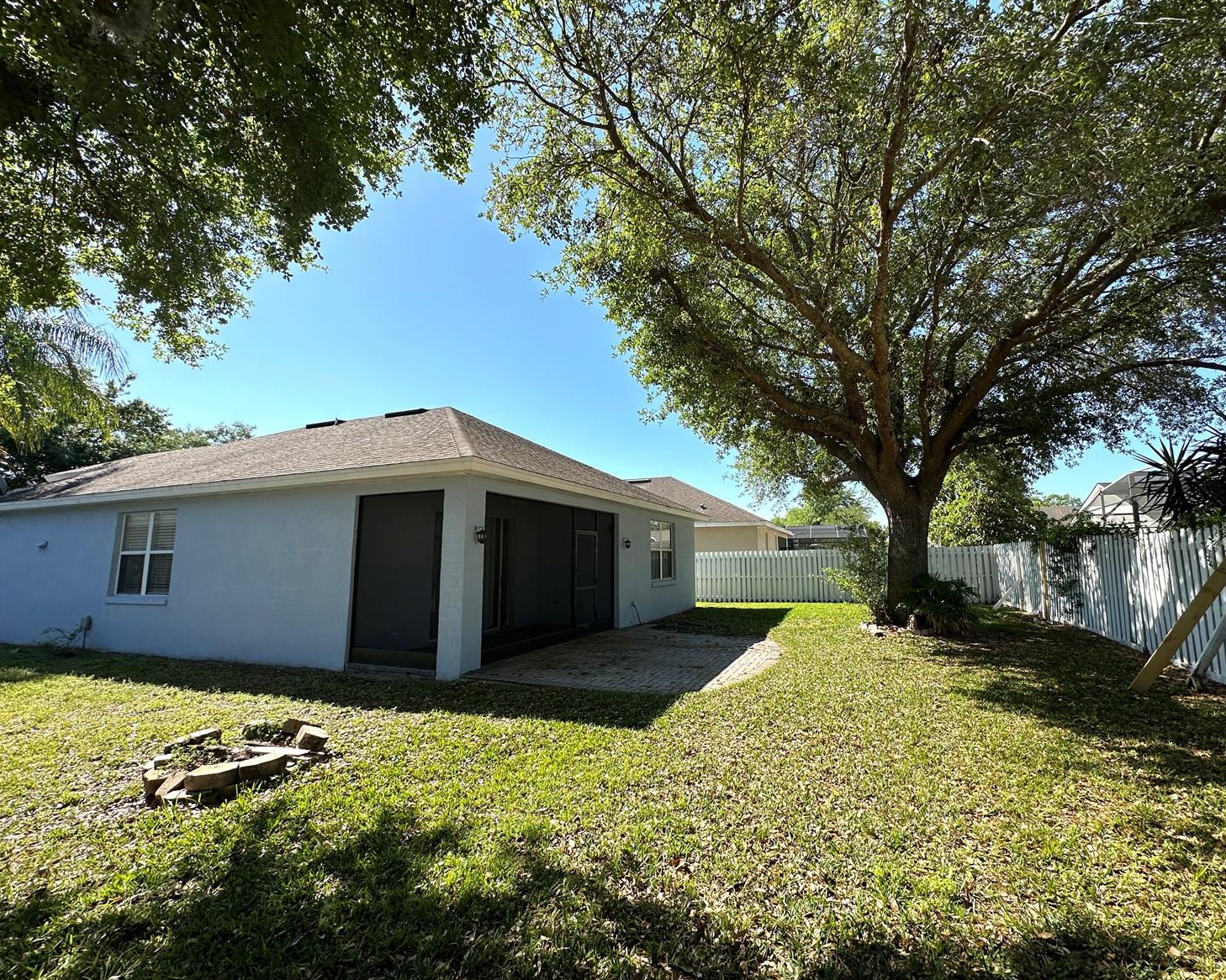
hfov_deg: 96.6
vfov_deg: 84.0
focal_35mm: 15
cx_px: 664
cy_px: 484
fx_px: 544
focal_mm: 2.22
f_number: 2.2
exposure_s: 1/1221
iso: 50
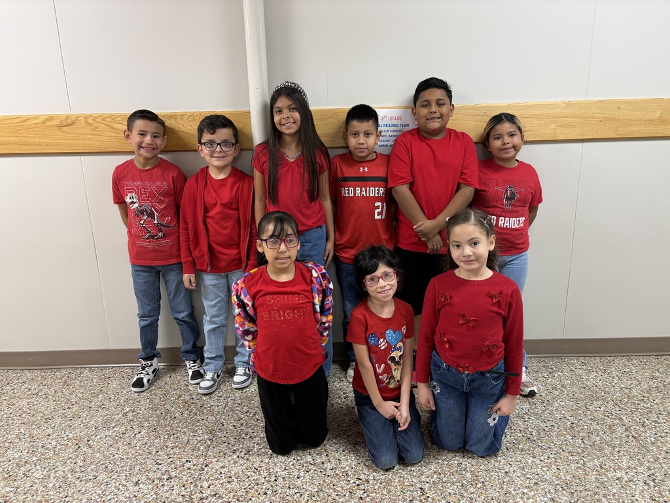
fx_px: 503
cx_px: 335
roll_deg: +1.6
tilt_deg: -15.4
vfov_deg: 53.1
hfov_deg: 67.3
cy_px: 252
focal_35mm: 26
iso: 160
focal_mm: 5.96
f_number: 1.6
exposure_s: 1/60
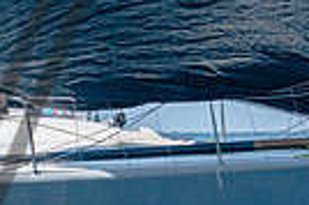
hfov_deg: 1.7
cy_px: -75
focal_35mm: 1203
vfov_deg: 1.1
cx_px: -166
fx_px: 10313
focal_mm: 185
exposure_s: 1/1600
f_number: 5.3
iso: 200
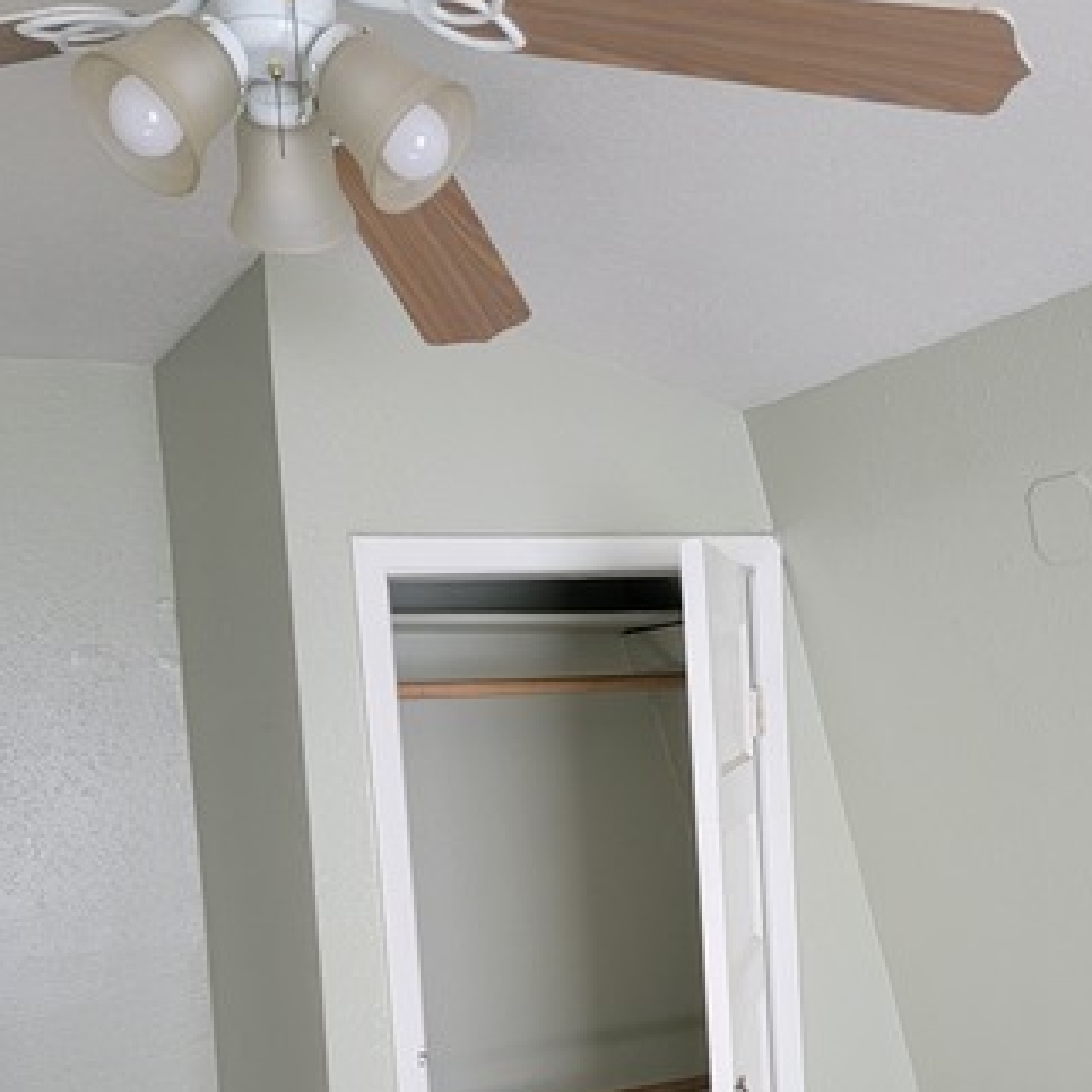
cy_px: 887
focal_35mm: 44
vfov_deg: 36.9
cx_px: 621
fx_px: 1570
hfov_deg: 38.3
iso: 250
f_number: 1.8
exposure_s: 1/120
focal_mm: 6.7
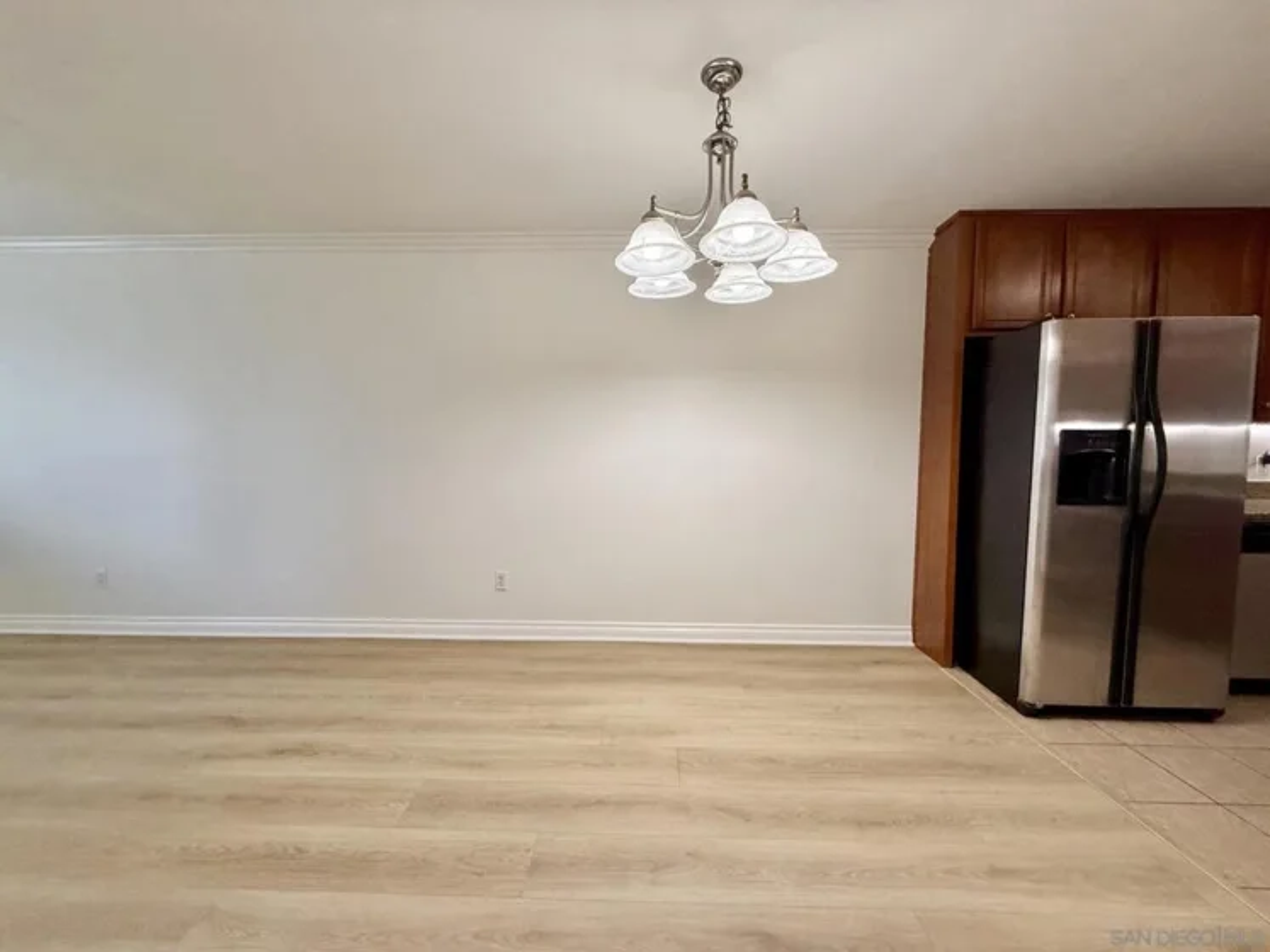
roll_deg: -0.3
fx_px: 514
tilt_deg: -2.8
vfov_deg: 85.7
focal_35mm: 14
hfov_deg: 102.1
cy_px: 476
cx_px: 635
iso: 200
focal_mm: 2.22
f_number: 2.2
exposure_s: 1/120
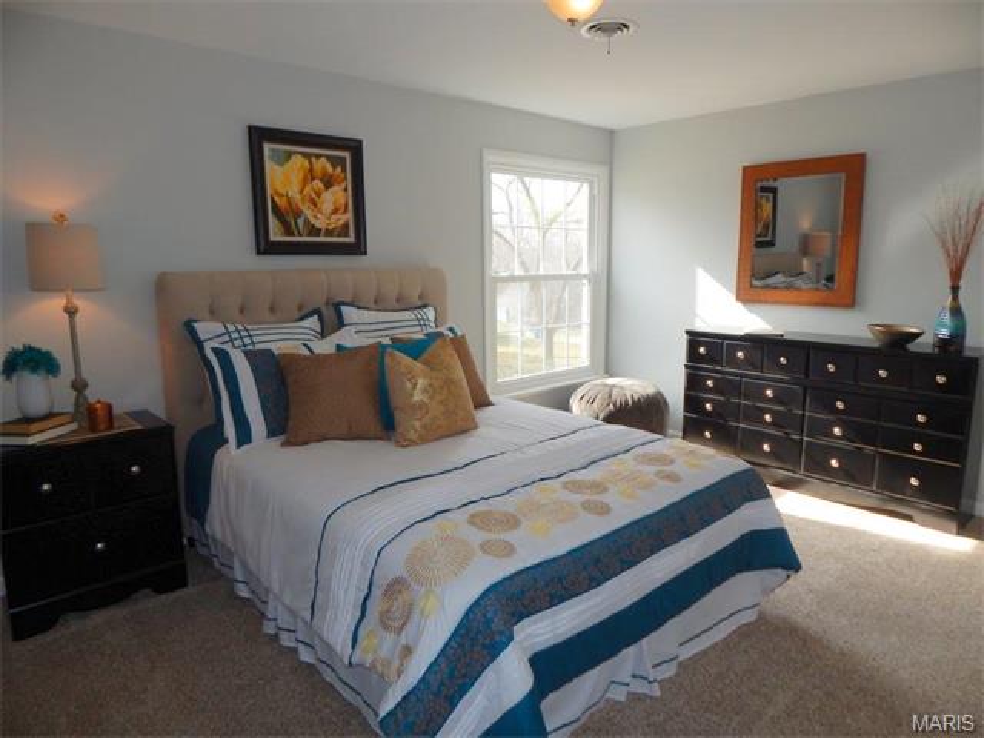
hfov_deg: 76.4
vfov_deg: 61.1
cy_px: 369
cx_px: 492
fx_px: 625
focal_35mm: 22
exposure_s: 1/200
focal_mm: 4
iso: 125
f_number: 3
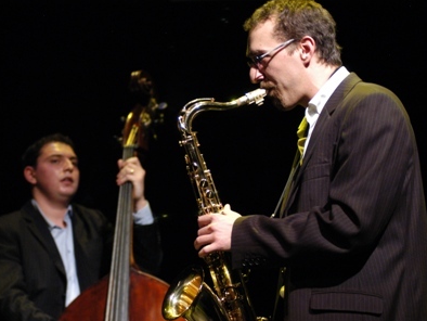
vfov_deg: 11.3
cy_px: 160
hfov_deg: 15.0
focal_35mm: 131
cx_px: 203
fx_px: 1617
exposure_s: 1/80
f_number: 2.8
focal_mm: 80
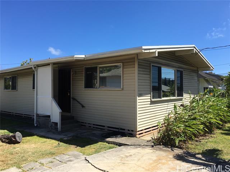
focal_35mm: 29
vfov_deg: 48.2
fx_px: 193
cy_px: 86
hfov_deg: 61.7
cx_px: 115
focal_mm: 4.15
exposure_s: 1/1202
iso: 25
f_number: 2.2
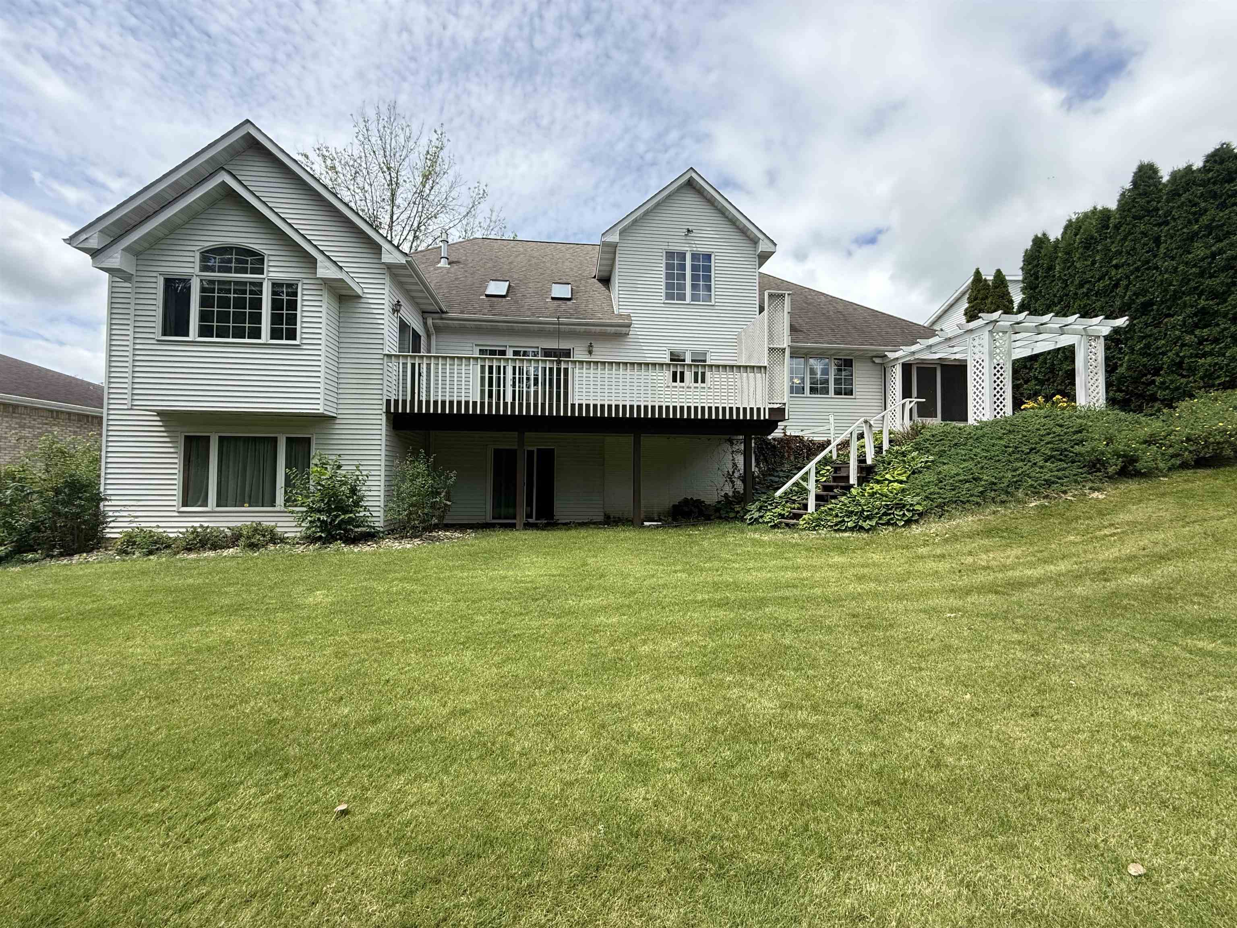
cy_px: 464
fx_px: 500
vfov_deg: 85.7
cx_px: 618
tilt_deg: +2.0
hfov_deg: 102.1
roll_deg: -1.0
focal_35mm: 14
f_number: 2.2
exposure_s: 1/1235
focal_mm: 2.22
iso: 64
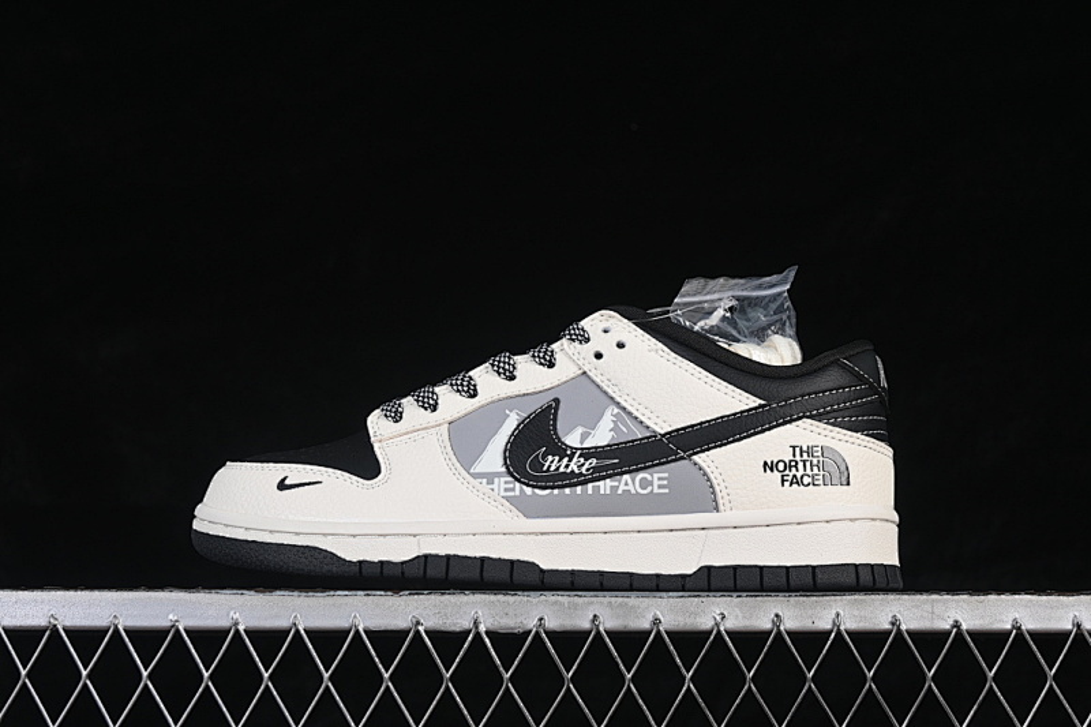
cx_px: 546
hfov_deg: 27.0
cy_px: 364
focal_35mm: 75
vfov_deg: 18.2
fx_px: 2272
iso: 160
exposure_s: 1/80
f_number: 8
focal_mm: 50
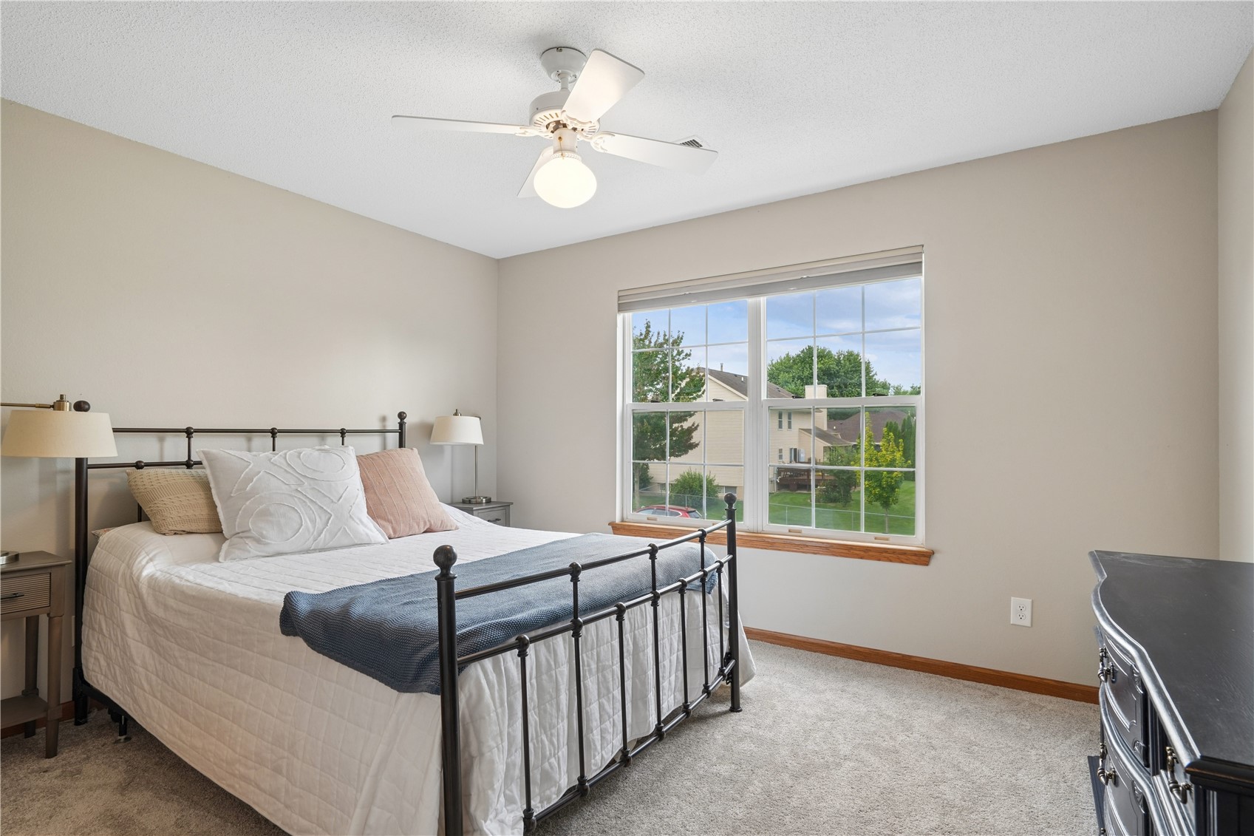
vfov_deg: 67.4
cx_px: 627
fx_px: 627
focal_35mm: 18
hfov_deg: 90.0
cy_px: 418
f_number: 10
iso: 400
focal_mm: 18
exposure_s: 1/20
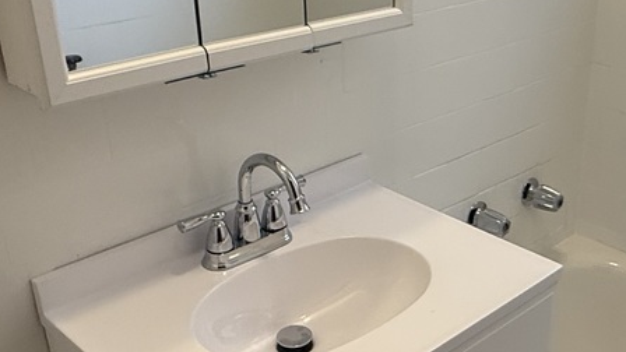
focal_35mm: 49
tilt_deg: -23.0
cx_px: 437
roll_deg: -1.5
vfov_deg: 24.4
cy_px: 190
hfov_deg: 41.3
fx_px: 813
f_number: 2.2
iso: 160
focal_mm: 2.22
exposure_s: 1/120
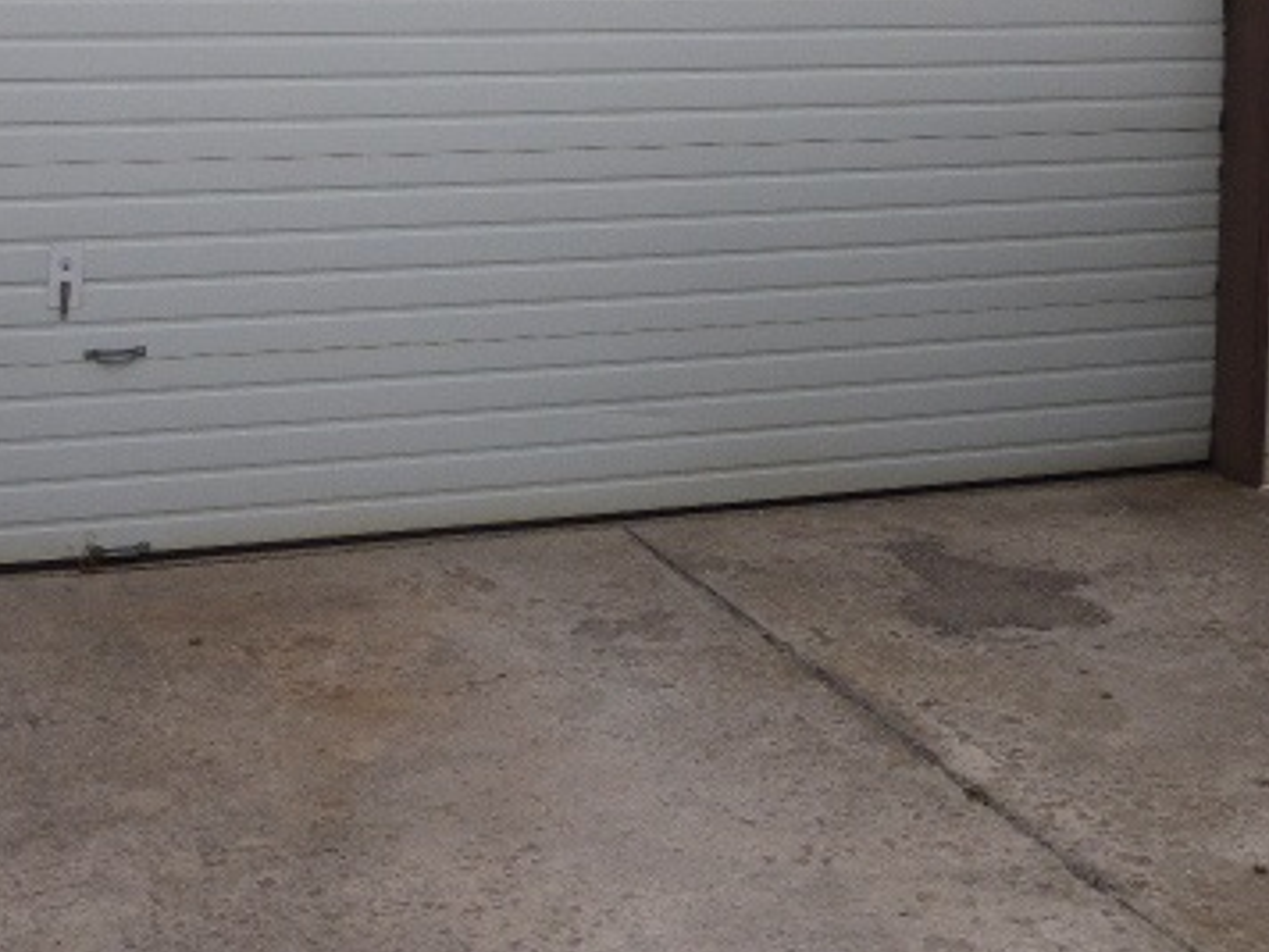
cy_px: 153
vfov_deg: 26.4
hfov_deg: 35.3
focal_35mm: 54
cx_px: 471
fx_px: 1980
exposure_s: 1/400
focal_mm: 5.4
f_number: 3.6
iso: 100
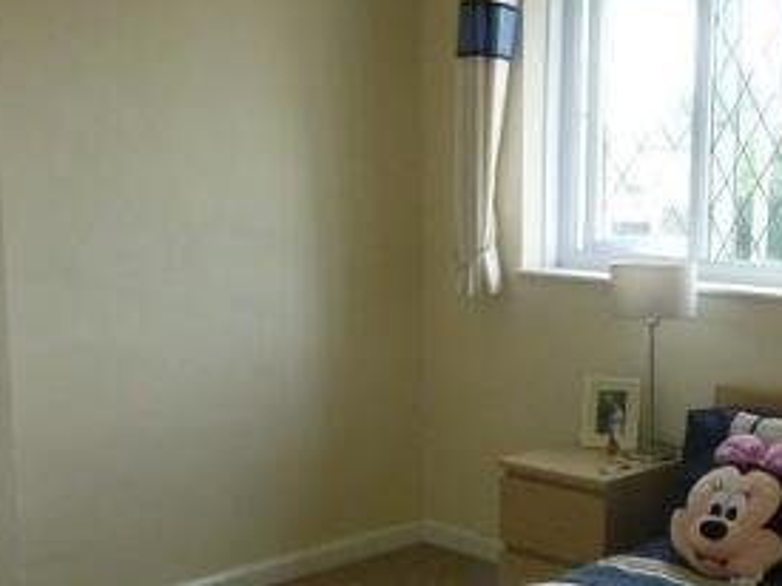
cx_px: 718
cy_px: 411
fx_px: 1197
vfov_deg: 27.3
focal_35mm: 53
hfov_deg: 34.0
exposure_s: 1/200
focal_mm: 4.5
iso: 400
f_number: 3.1
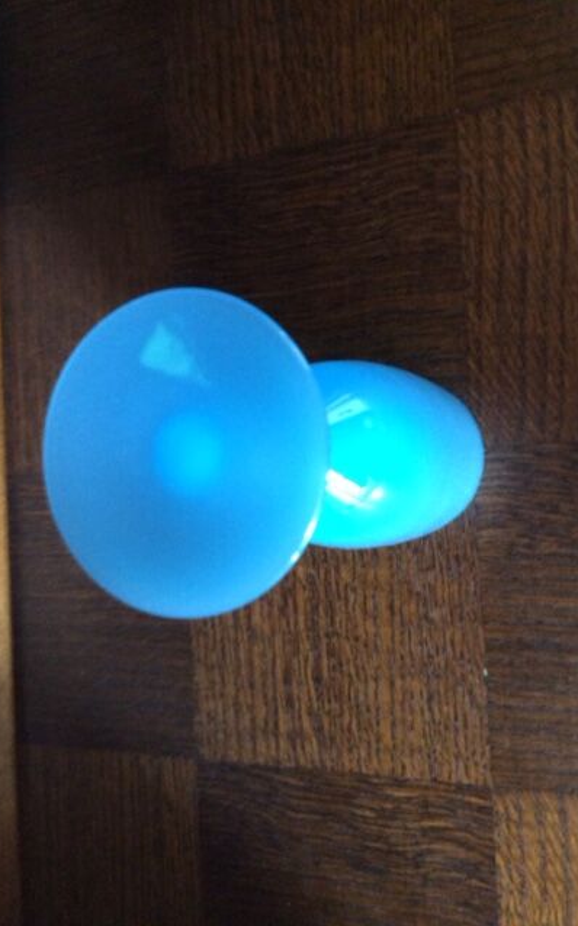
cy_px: 463
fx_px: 858
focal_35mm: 34
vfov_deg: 56.7
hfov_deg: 37.2
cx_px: 301
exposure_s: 1/15
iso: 250
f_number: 2.4
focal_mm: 3.3
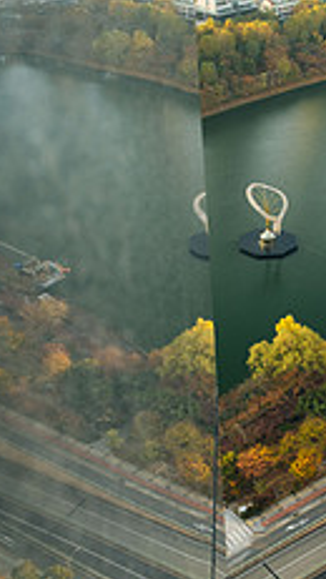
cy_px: 338
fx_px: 753
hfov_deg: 23.7
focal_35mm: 49
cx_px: 301
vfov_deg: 42.0
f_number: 3.2
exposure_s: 1/125
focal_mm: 16
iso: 200
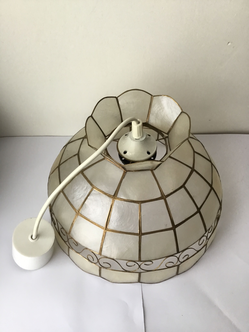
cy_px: 166
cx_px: 124
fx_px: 297
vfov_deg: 58.4
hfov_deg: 45.4
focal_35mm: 31
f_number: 2.4
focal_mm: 3.3
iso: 100
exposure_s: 1/33
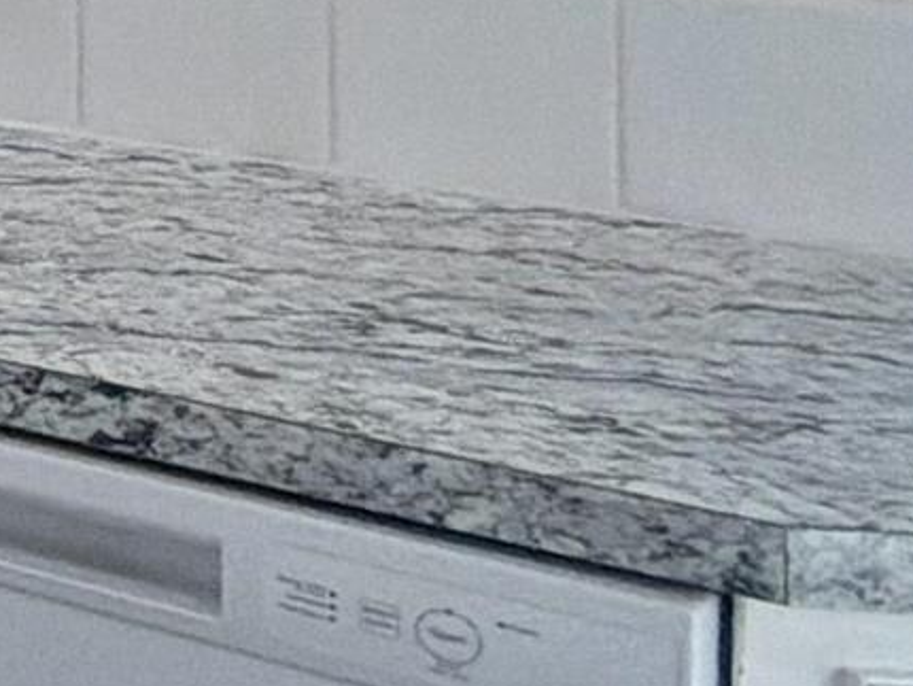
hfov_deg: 11.9
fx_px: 2639
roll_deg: +0.5
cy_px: -457
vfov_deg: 13.6
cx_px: -1707
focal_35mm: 100
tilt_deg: -0.9
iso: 100
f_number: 2.2
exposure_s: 1/120
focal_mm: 2.22
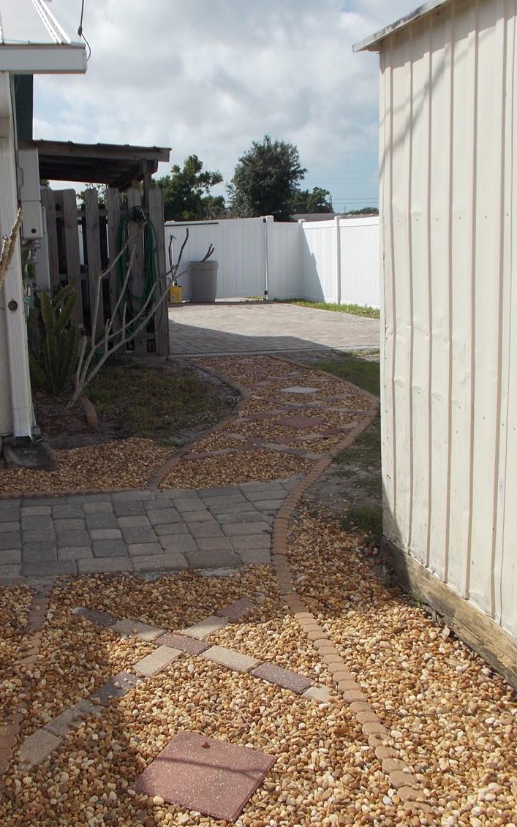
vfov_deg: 50.4
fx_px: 879
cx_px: 167
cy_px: 406
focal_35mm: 39
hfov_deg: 32.5
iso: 80
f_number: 8
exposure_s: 1/200
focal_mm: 4.6
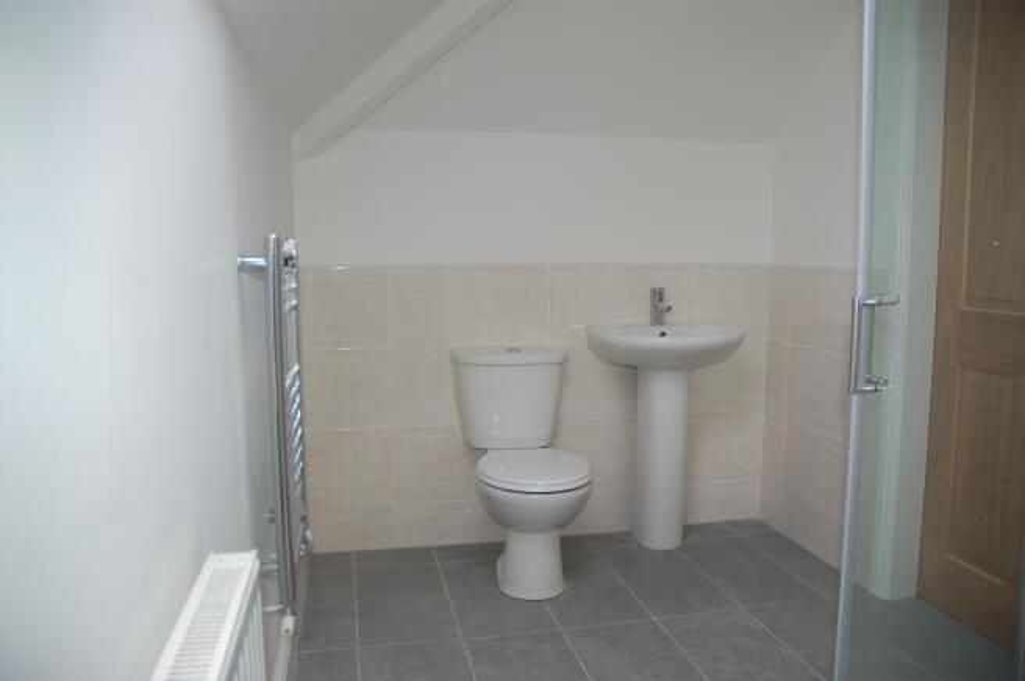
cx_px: 512
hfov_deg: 67.4
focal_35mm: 27
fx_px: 768
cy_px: 340
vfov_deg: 47.8
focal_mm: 18
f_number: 3.5
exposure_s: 1/80
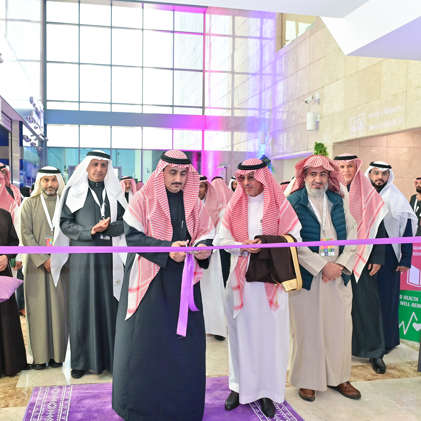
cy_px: 213
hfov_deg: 52.2
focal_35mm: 31
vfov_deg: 52.5
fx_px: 427
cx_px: 167
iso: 2500
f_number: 5.6
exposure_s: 1/125
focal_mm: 24
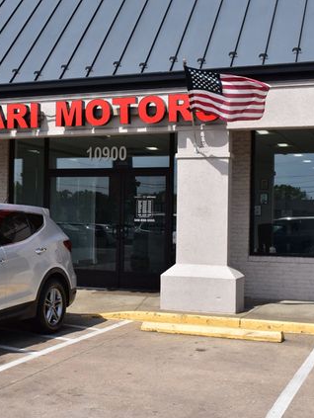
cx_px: 56
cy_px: 209
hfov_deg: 23.7
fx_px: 737
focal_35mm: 61
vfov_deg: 31.7
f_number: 11
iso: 280
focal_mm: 28
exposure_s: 1/500
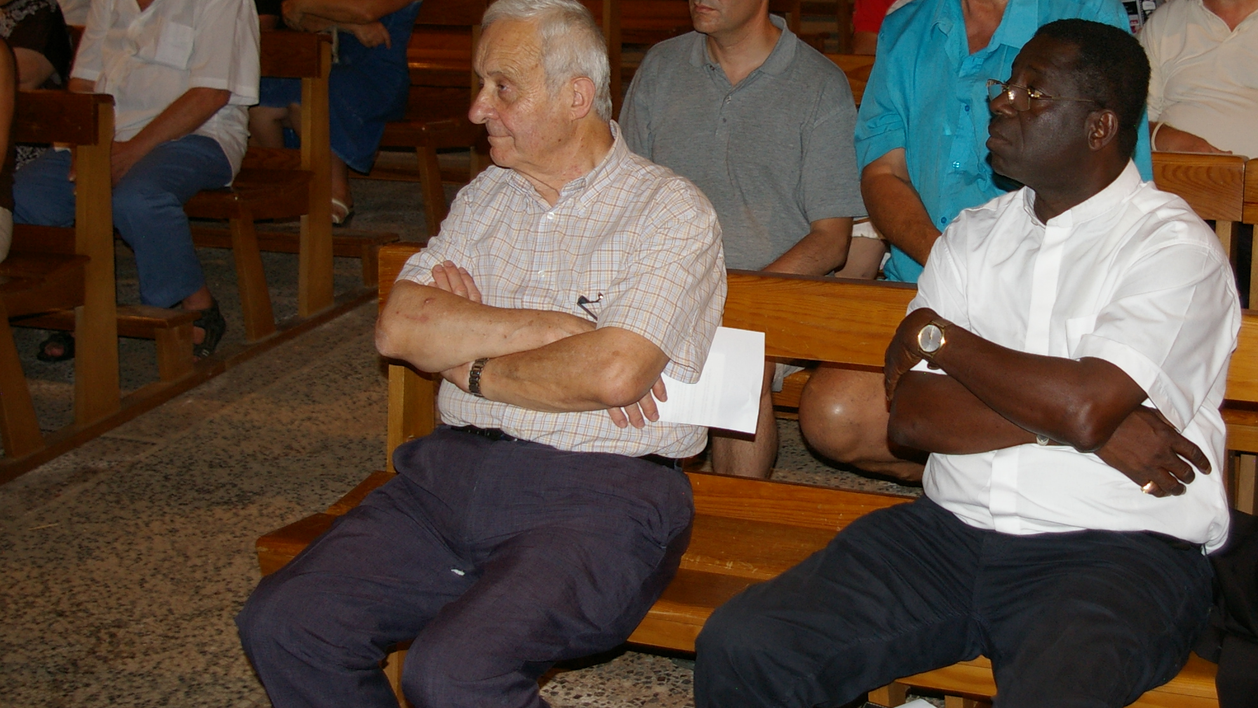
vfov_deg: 19.3
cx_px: 809
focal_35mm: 62
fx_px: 2068
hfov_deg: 33.6
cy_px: 193
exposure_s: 1/45
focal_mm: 26
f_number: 4.5
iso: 400
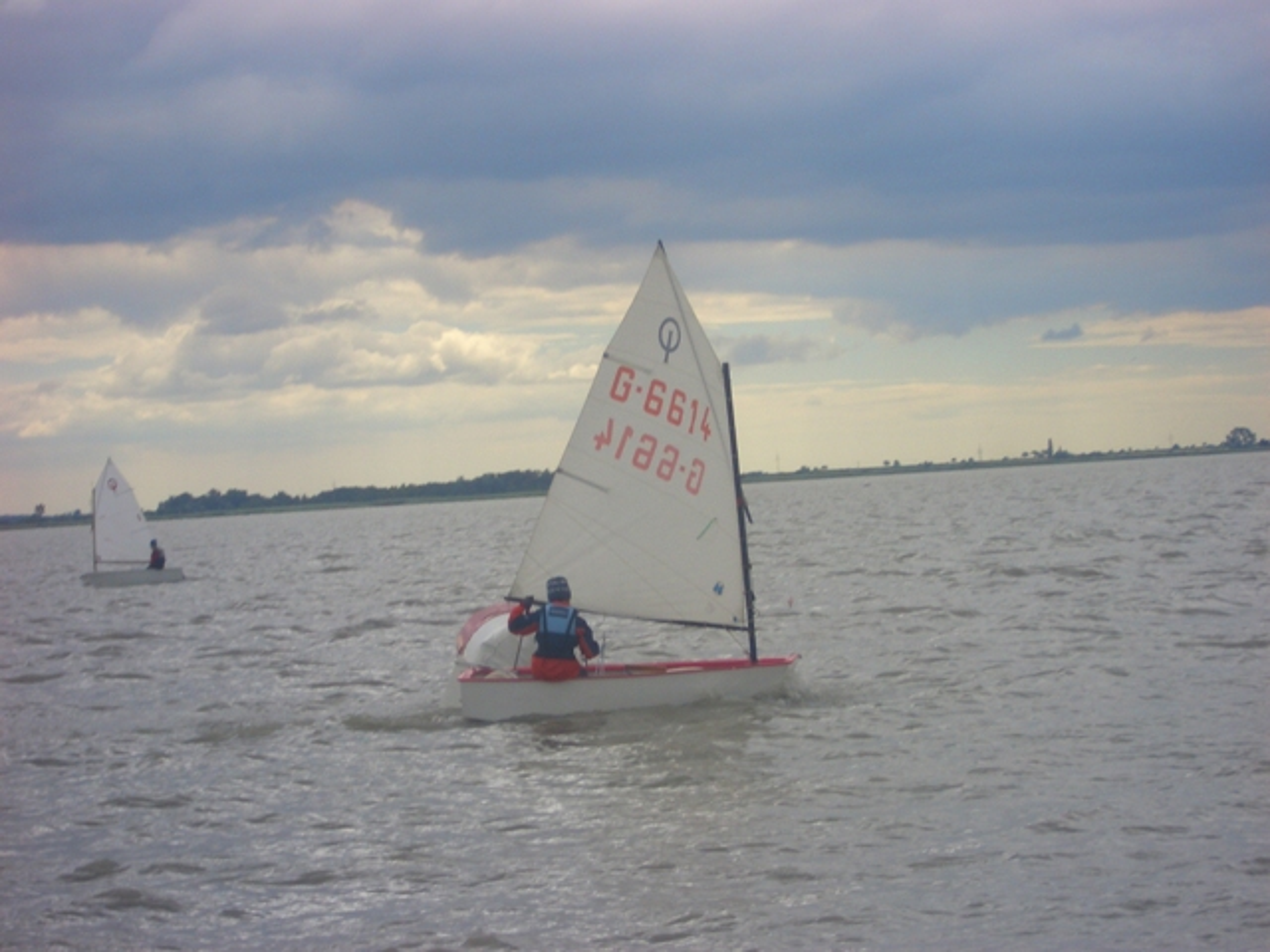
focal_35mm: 105
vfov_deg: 14.1
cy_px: 476
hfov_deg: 18.7
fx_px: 3852
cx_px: 635
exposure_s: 1/160
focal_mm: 17.4
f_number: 7.7
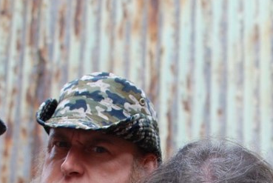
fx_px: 1295
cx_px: 144
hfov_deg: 12.0
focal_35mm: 171
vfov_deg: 7.9
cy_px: 272
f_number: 3.2
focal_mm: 35
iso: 250
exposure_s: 1/100
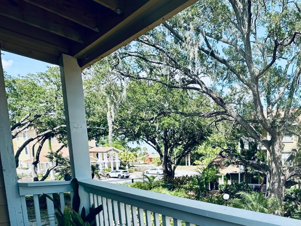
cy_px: 184
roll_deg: -0.8
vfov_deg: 51.1
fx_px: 217
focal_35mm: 25
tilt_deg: -7.9
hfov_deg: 61.8
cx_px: 253
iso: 40
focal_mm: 2.22
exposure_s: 1/496
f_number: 2.2
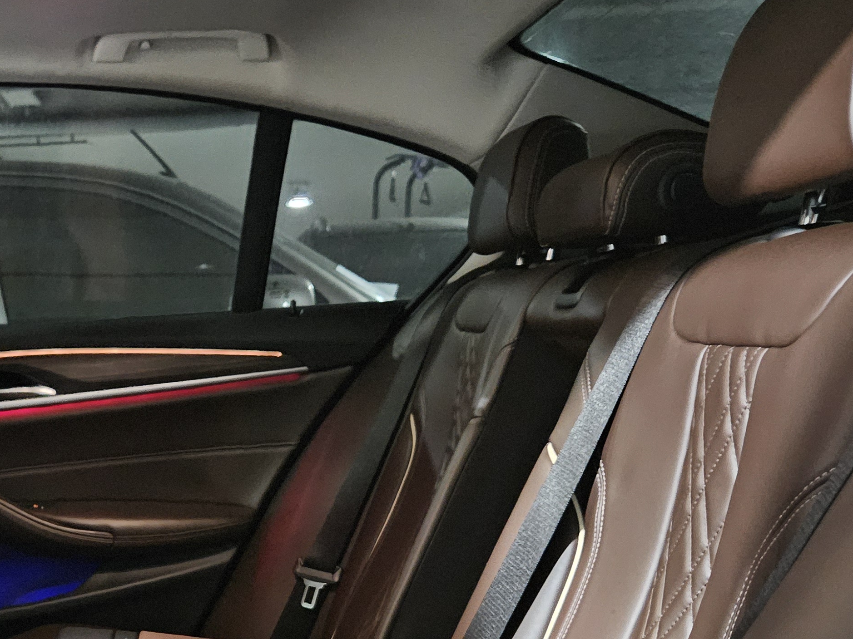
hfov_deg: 37.1
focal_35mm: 49
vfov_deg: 28.4
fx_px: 1207
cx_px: 135
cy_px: 589
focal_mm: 5.4
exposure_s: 1/15
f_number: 1.8
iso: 2000
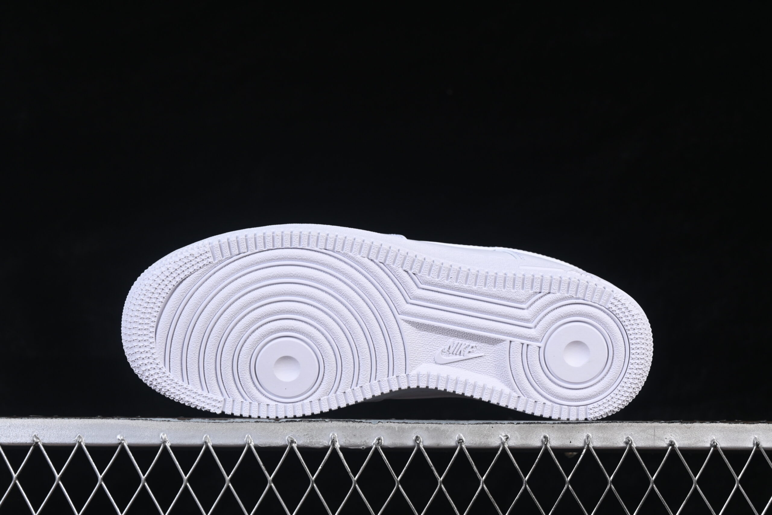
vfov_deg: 18.2
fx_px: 1608
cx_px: 386
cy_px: 258
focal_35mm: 75
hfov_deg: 27.0
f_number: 8
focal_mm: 50
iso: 160
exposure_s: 1/80
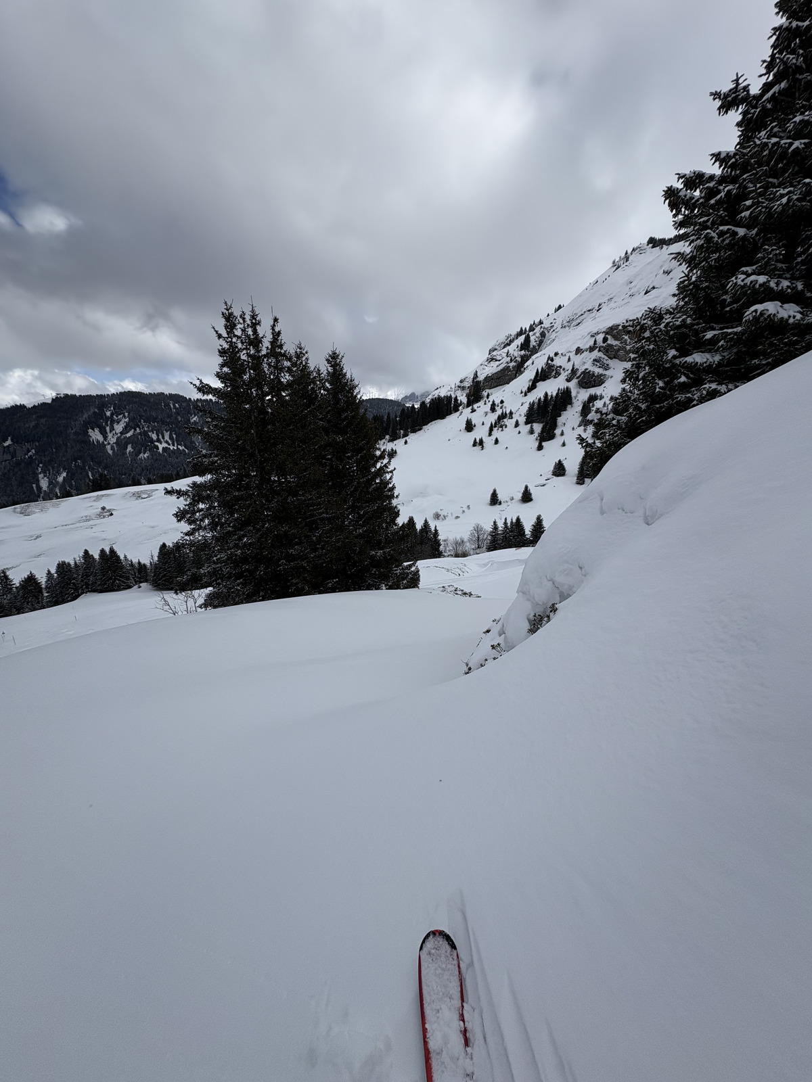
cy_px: 541
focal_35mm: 14
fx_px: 438
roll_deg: +0.7
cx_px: 406
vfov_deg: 102.1
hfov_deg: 85.7
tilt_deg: -15.0
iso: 50
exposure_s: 1/5263
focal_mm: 2.22
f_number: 2.2
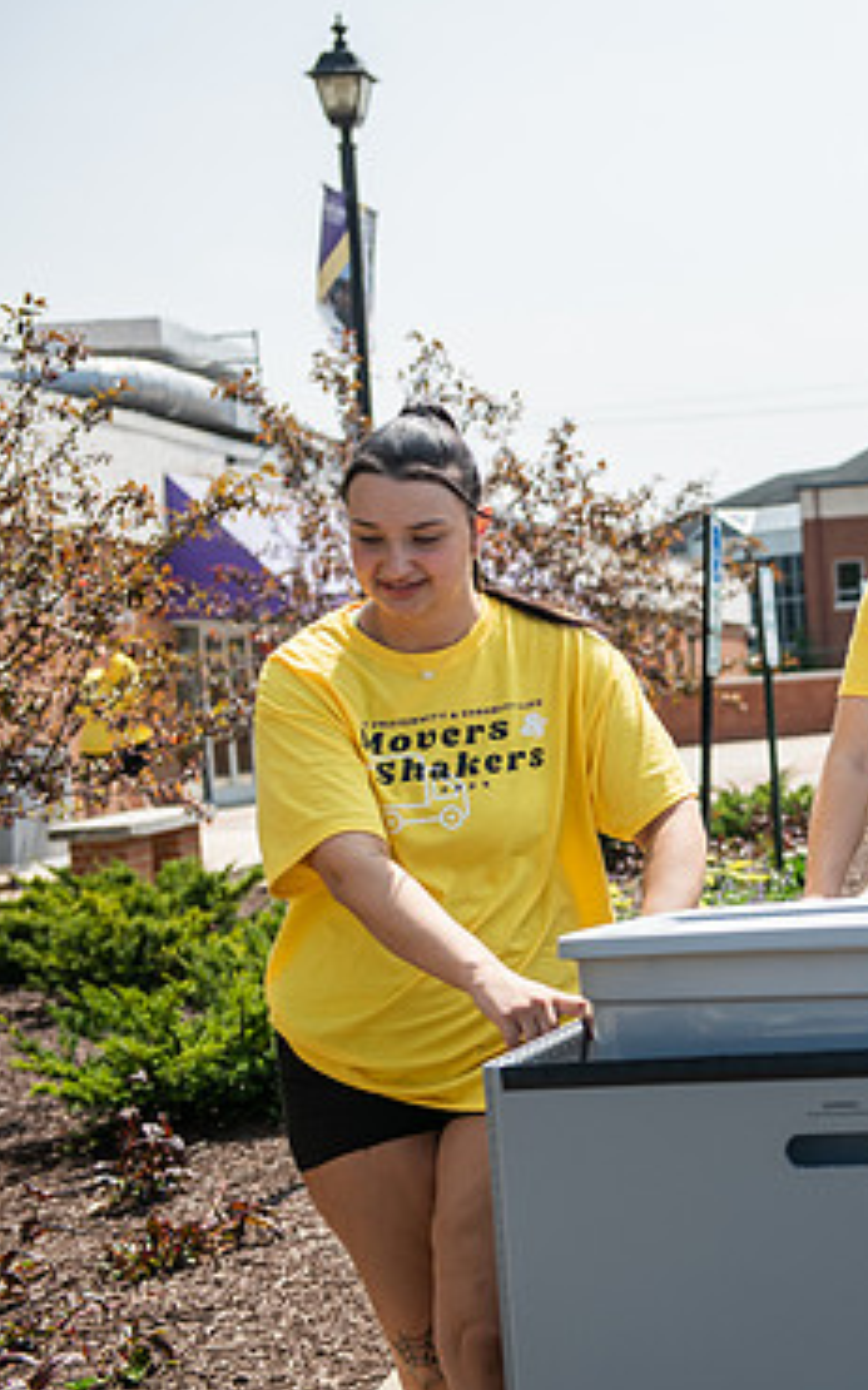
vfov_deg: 25.8
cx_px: 992
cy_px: 719
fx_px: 3030
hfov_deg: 15.8
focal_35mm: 80
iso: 80
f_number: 3.5
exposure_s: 1/640
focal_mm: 50
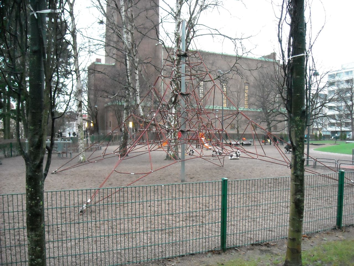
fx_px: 358
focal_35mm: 35
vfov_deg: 40.7
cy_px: 133
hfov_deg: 52.6
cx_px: 177
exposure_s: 1/35
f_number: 2.8
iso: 800
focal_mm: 5.7
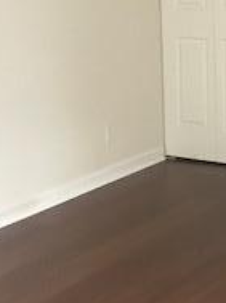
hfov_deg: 14.8
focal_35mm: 95
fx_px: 830
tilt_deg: -6.7
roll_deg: +1.1
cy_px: 50
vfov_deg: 20.4
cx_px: 297
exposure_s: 1/15
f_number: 1.8
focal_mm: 3.99
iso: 80
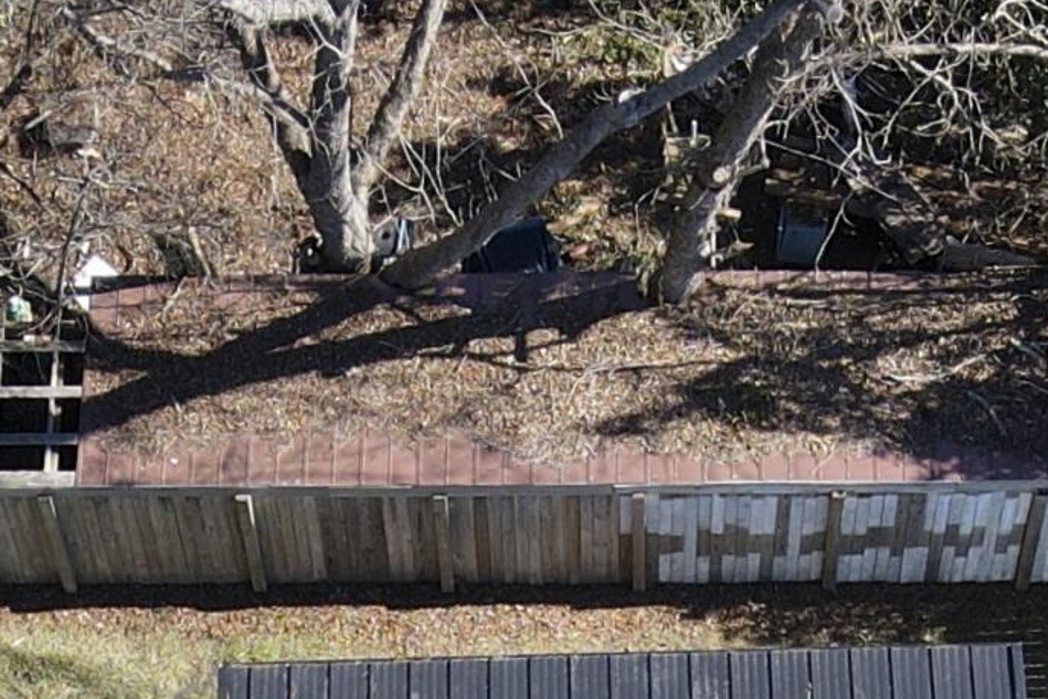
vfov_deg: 11.2
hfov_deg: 18.8
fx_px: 3173
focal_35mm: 109
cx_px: 567
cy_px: 1451
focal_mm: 4.5
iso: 100
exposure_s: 1/200
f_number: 2.8
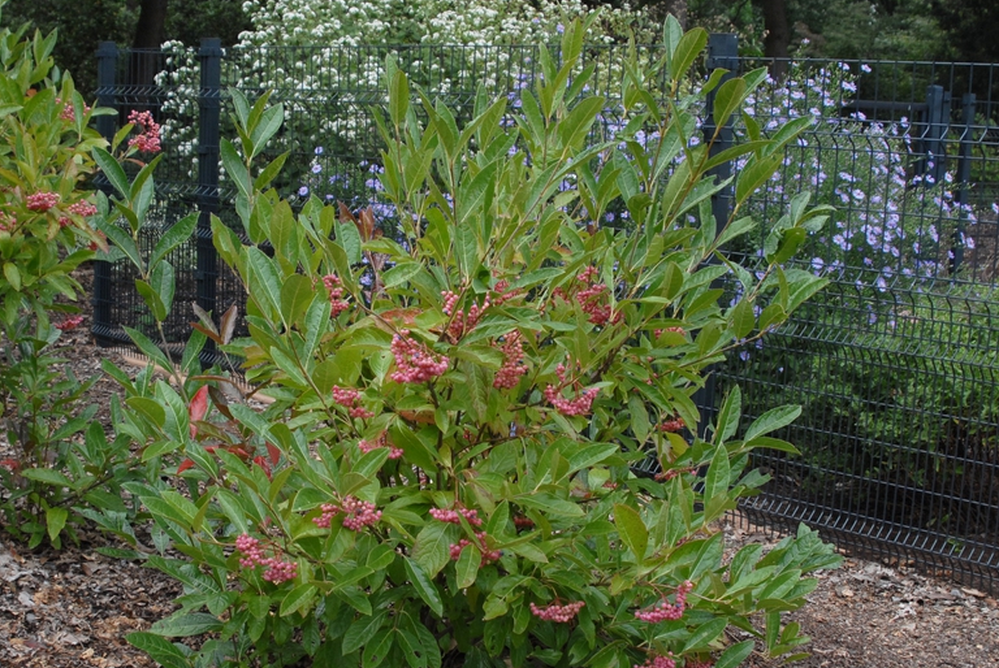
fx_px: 1556
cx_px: 403
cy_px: 368
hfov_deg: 35.5
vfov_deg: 24.2
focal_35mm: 56
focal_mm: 28
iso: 400
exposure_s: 1/160
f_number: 6.3
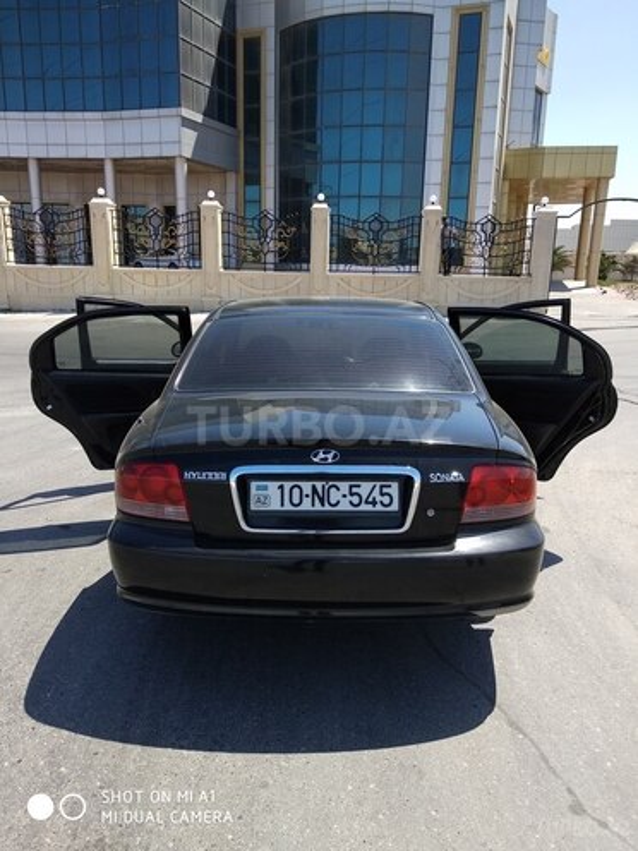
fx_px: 639
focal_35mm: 26
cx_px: 319
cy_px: 426
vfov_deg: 67.3
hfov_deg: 53.1
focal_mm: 3.81
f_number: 2.2
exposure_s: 1/581
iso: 125
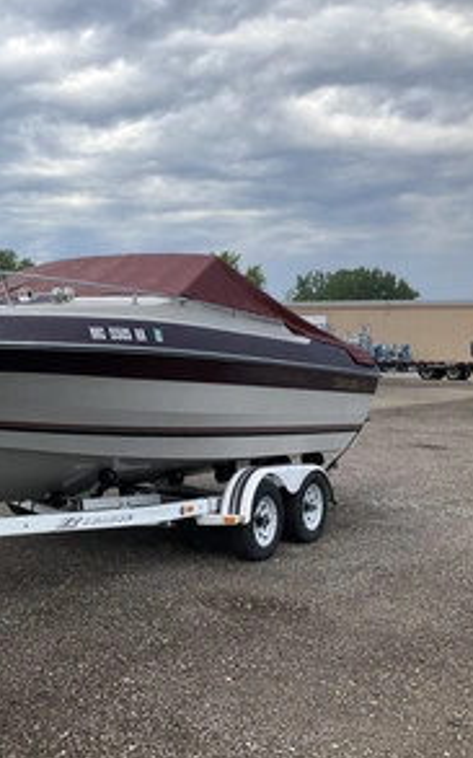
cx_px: 18
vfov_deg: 47.2
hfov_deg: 28.9
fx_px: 867
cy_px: 380
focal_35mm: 42
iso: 25
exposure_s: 1/534
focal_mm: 3
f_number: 1.8
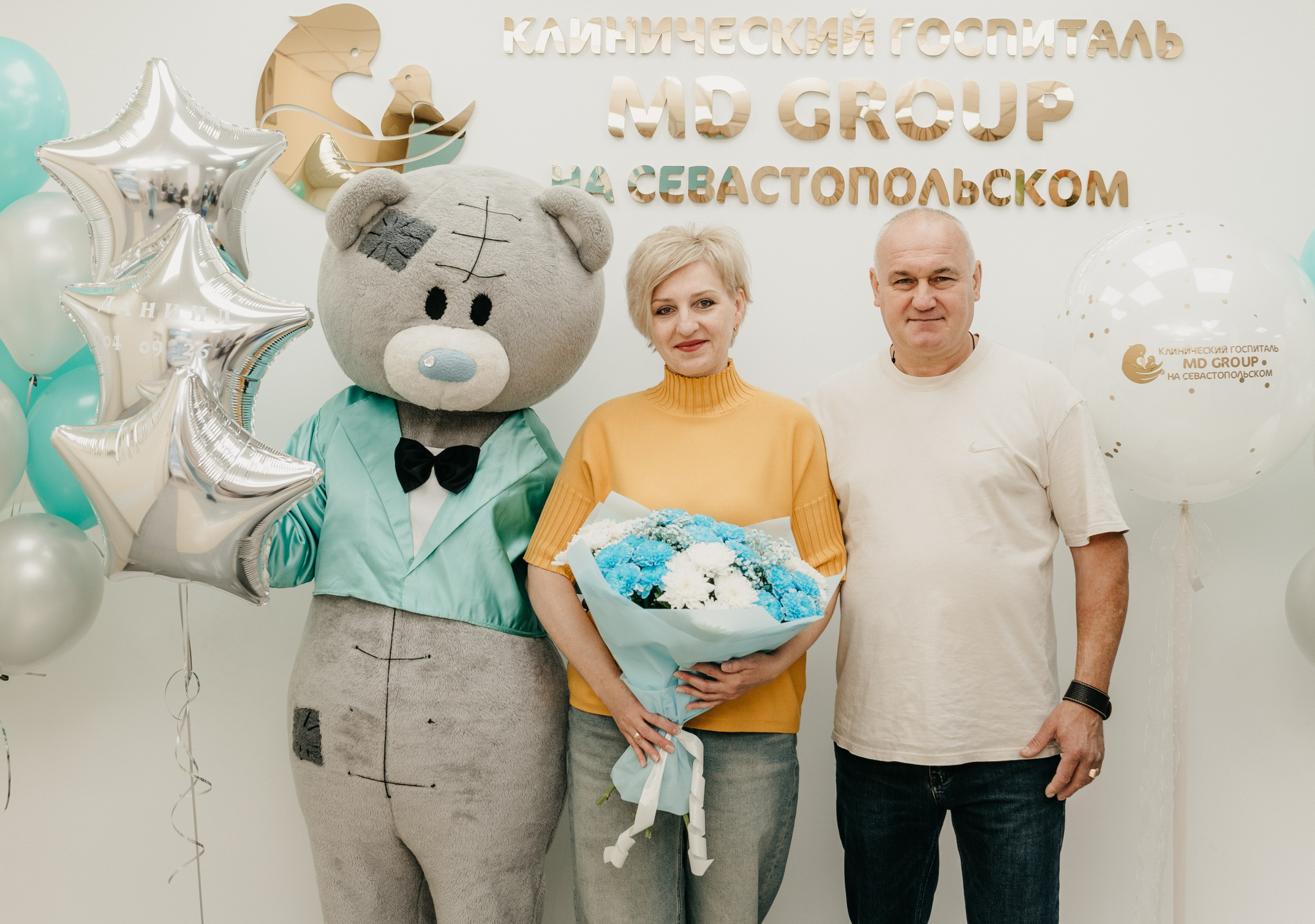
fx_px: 1709
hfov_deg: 42.0
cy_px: 370
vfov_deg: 30.2
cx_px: 590
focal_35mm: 46
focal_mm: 35
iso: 400
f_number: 4.5
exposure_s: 1/160
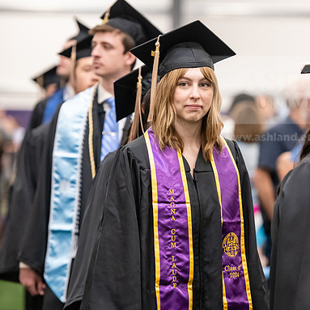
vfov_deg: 9.7
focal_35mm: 180
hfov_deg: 9.7
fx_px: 1824
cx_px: 187
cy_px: 154
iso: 3200
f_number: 3.2
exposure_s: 1/200
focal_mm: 140
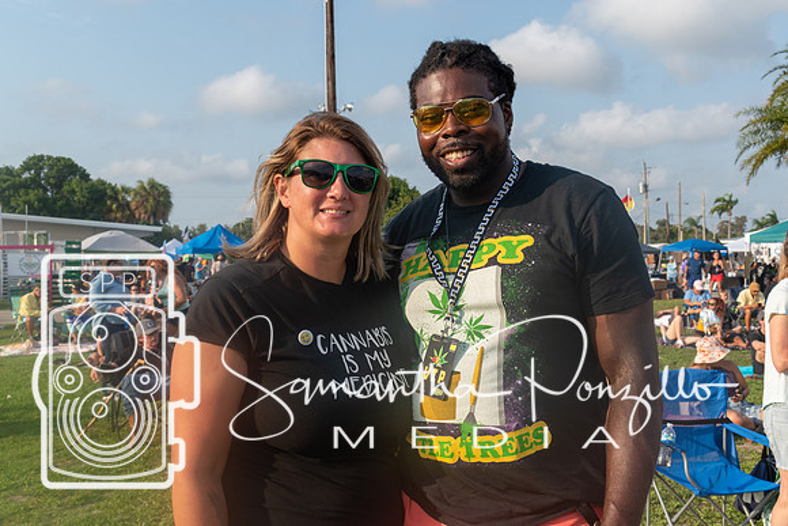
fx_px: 887
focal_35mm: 41
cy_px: 263
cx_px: 394
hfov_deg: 47.9
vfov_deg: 33.0
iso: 200
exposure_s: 1/320
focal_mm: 27
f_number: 9
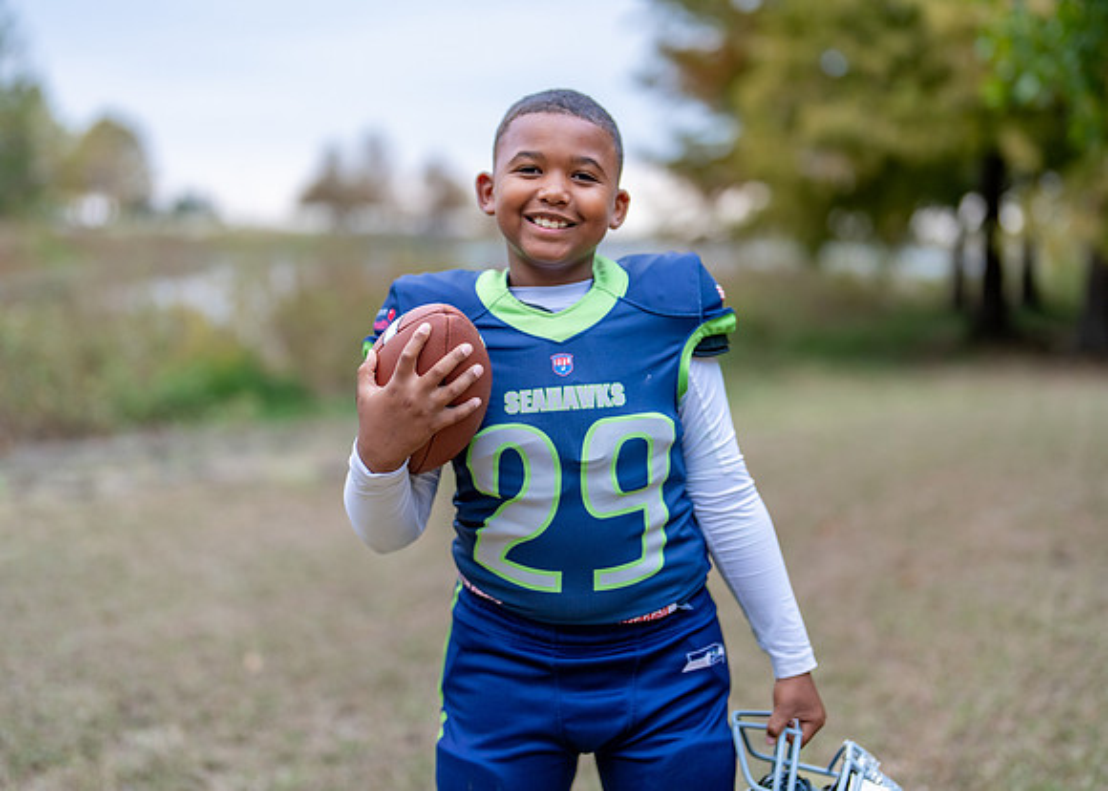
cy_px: 350
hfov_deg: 32.5
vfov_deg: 23.5
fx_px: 1899
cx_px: 565
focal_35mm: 60
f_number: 1.2
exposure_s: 1/500
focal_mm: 50
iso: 200
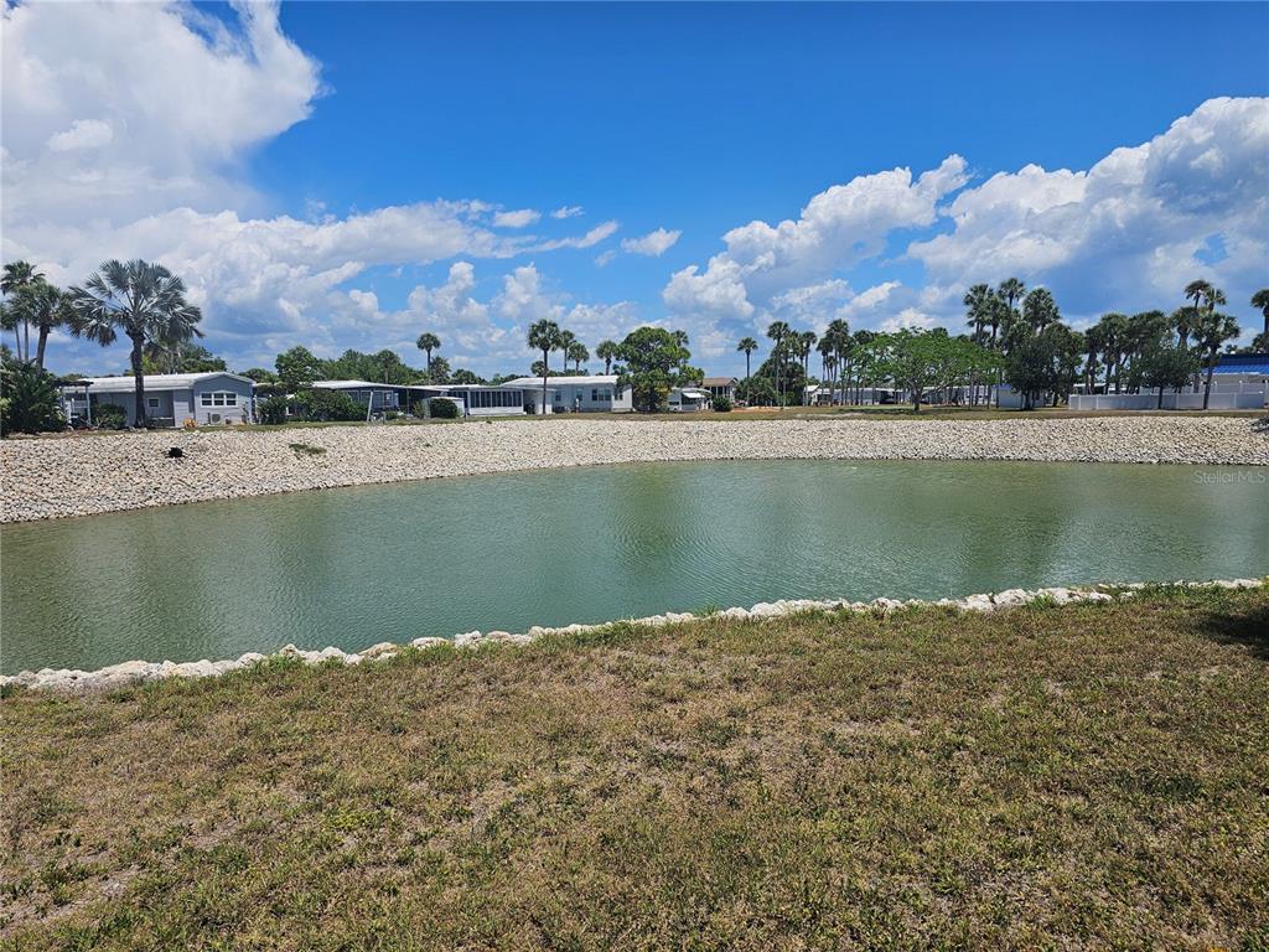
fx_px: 843
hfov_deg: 73.9
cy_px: 476
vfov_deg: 58.9
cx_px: 634
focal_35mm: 23
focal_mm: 6.3
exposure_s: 1/1554
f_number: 1.7
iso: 10
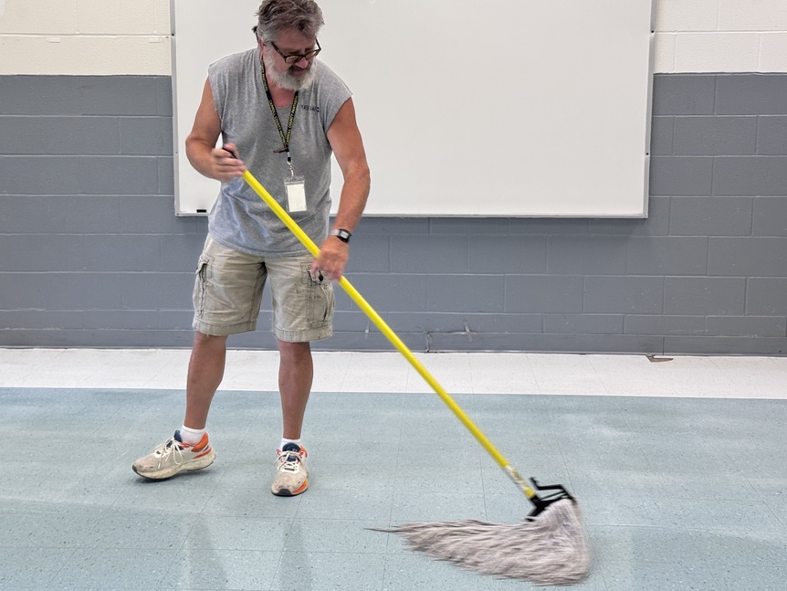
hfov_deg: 33.7
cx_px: 343
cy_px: 280
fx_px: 1296
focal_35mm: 57
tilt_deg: -9.0
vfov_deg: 25.7
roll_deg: +0.9
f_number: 1.78
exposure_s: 1/120
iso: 100
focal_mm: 6.76
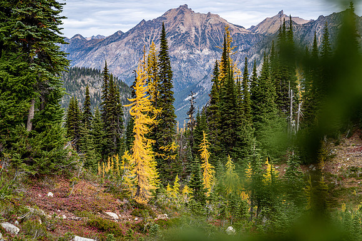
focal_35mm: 67
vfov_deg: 20.3
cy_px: 120
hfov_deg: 30.1
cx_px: 181
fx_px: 674
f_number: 2.8
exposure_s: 1/800
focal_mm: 67
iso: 100
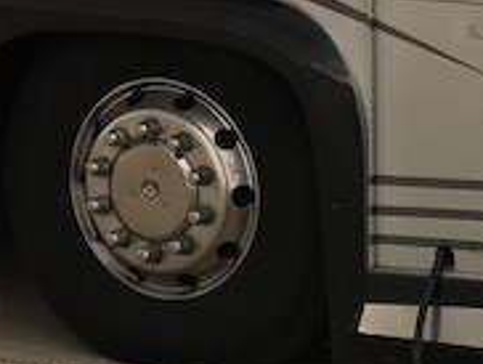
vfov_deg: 8.2
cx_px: -183
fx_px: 2445
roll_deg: +0.3
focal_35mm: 175
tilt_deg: +0.4
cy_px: -267
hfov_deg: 11.0
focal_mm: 4.15
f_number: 2.2
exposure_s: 1/120
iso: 32
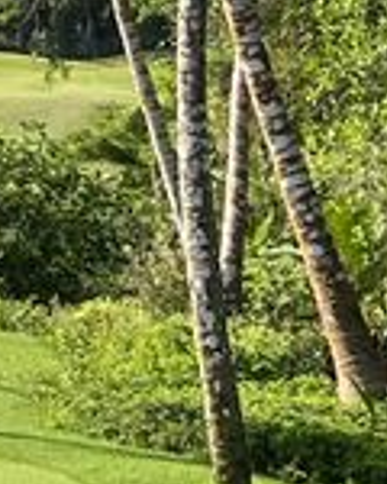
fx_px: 3107
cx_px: -435
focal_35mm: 217
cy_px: -210
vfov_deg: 8.7
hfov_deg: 6.8
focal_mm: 5.1
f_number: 1.6
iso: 50
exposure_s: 1/3311
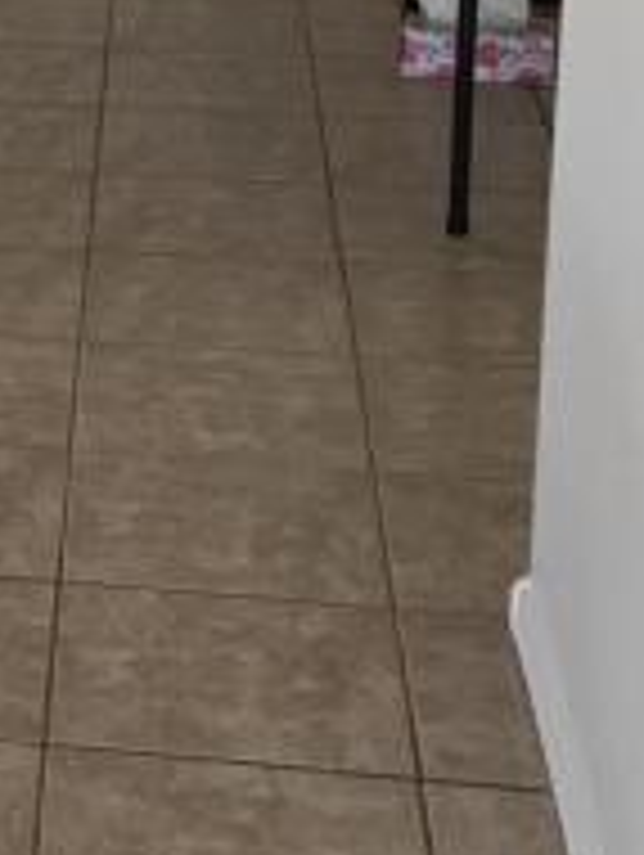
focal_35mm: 117
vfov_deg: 16.4
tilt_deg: -13.2
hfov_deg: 11.9
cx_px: -437
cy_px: -54
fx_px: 2896
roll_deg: +0.4
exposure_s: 1/33
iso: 40
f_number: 2.2
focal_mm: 4.15
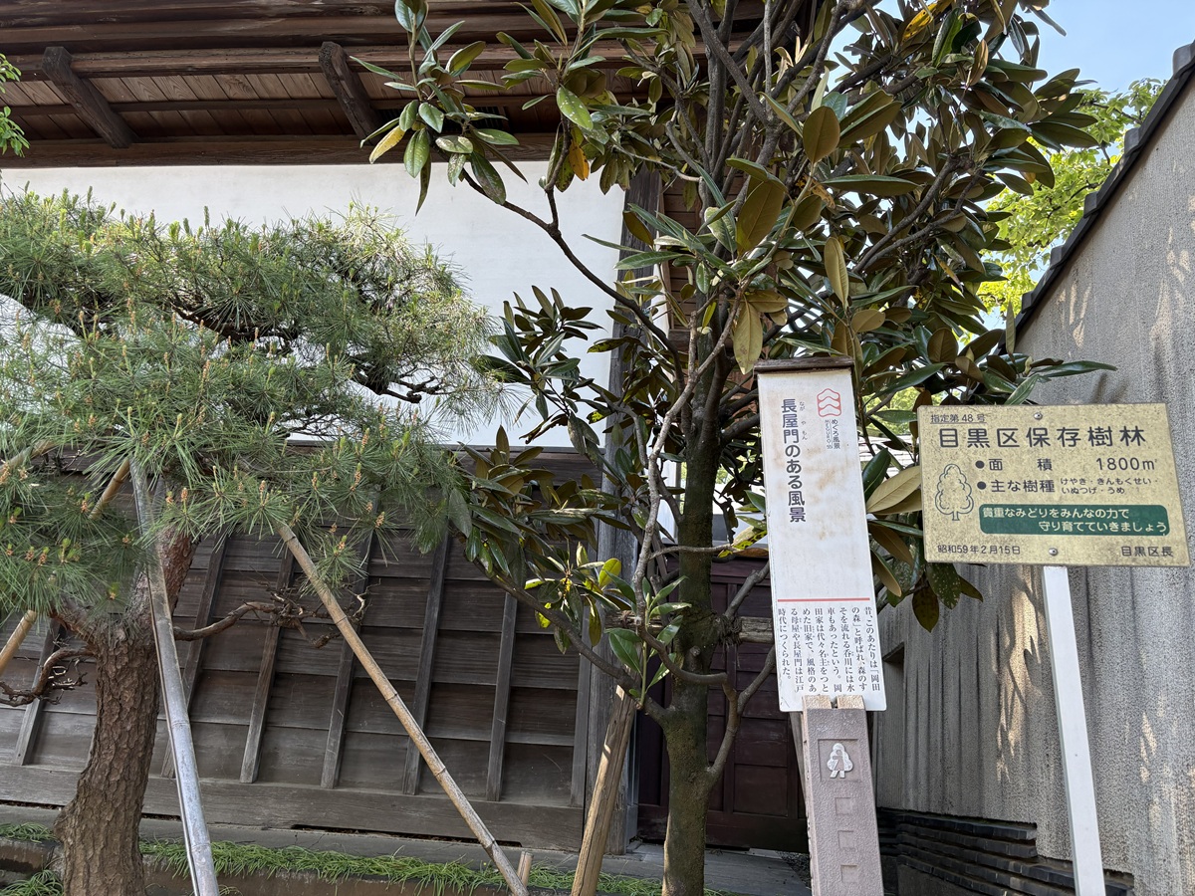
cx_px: 598
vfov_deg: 53.1
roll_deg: -2.7
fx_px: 898
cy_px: 448
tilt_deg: +20.5
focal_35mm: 26
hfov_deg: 67.3
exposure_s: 1/197
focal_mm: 5.96
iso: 40
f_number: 1.6
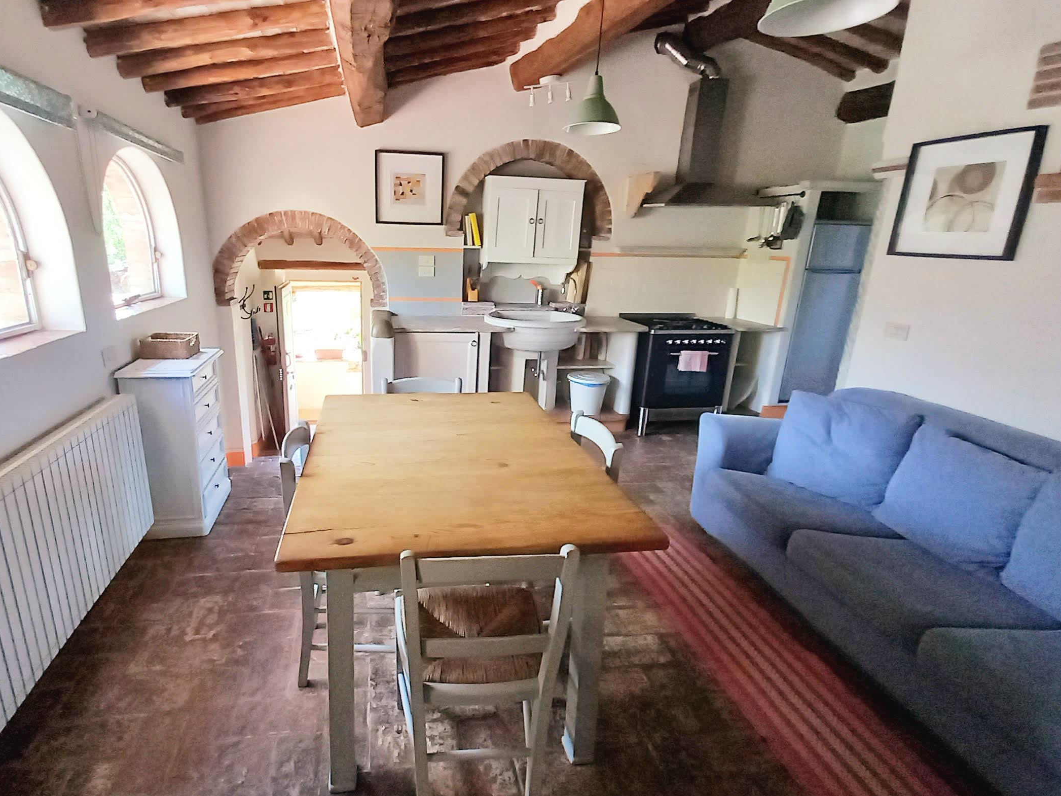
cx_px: 440
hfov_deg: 93.6
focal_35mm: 16
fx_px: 490
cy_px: 364
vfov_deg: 77.9
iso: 200
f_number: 2.2
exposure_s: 1/50
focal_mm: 1.13
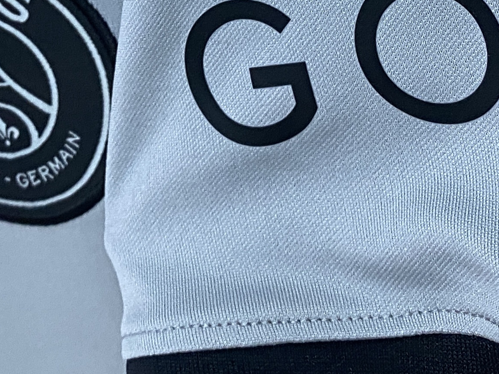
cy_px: -229
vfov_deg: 14.8
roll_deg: +20.6
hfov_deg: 21.3
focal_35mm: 91
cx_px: 114
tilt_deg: -10.0
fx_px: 1312
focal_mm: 4.25
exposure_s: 1/50
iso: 125
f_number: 1.8
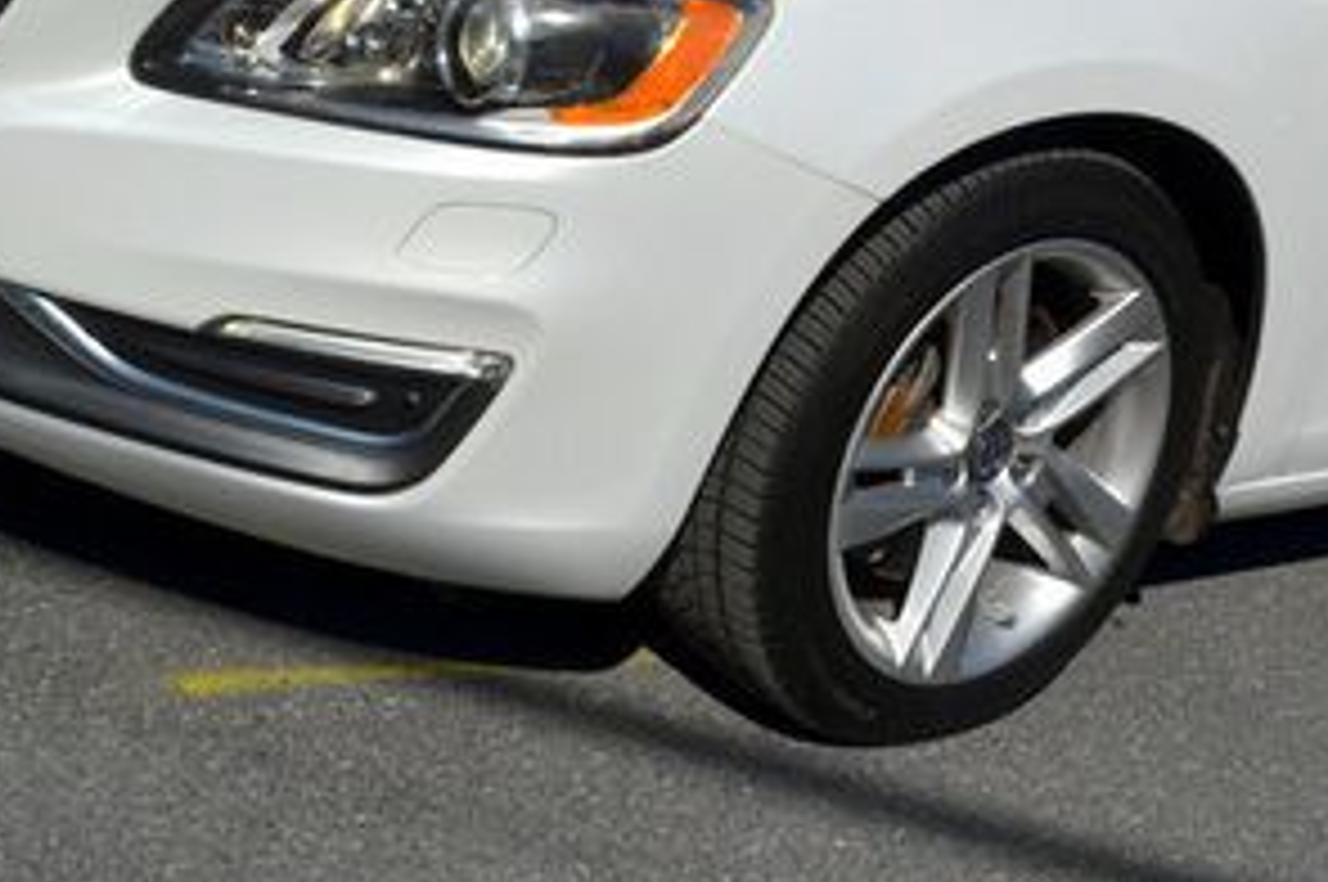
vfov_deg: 20.1
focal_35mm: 65
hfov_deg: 30.4
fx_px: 2395
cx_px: 1013
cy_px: -54
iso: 100
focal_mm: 20
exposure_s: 1/400
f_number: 10
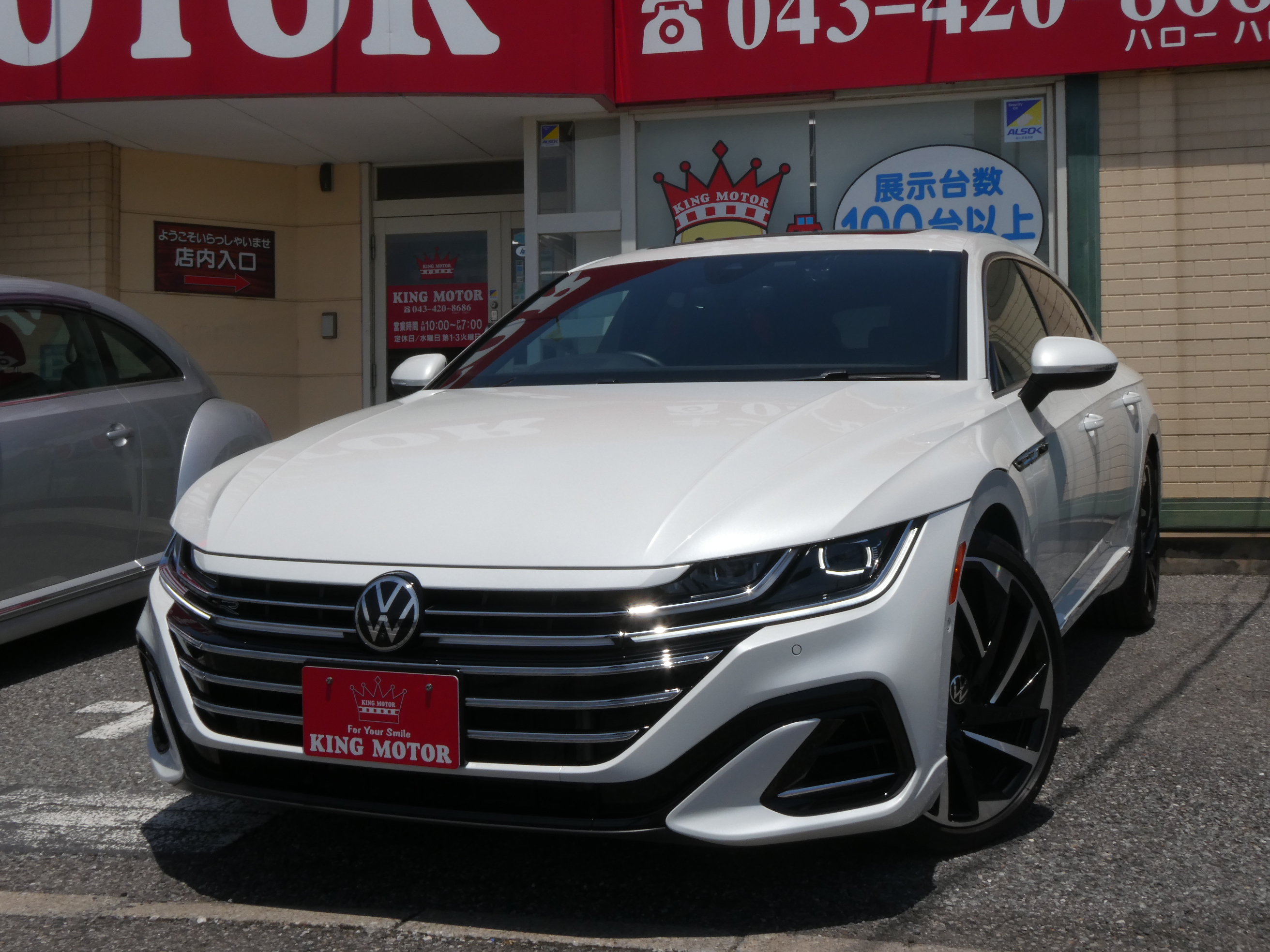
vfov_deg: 36.0
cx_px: 635
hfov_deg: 46.8
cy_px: 476
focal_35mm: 40
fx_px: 1468
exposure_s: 1/500
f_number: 8
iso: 80
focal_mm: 7.2
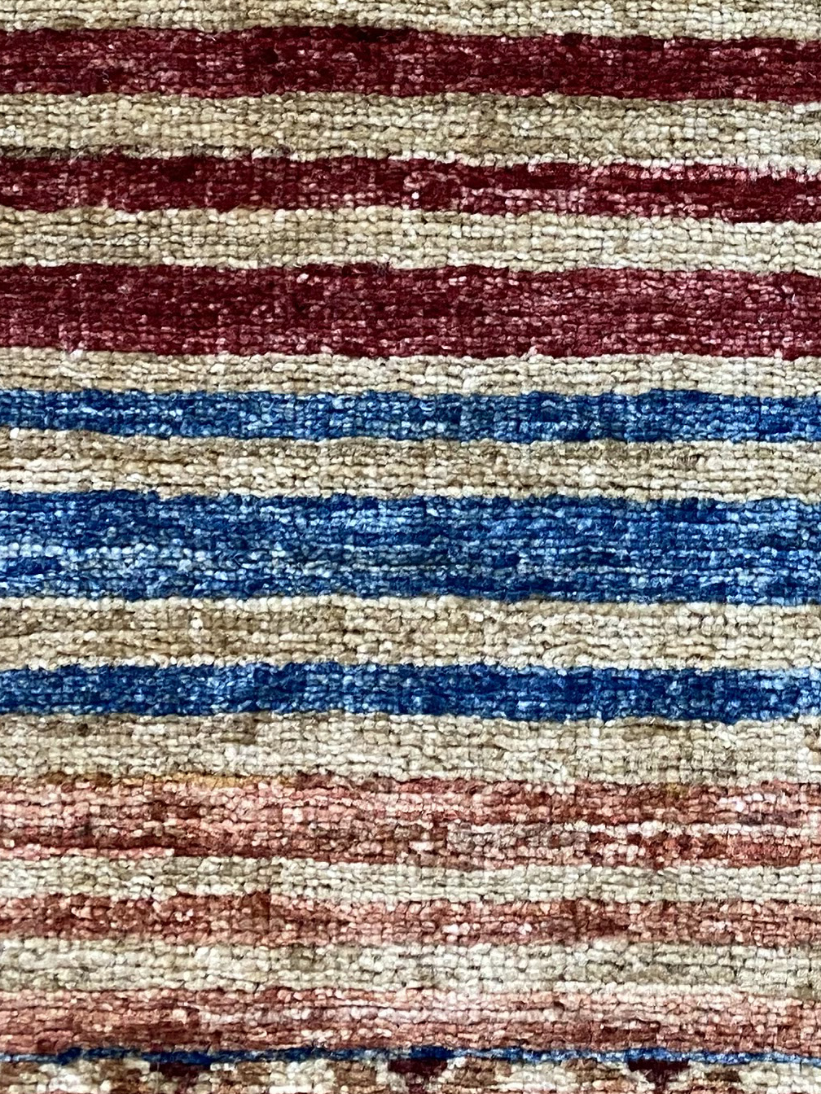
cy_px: -29
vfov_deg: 23.8
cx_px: 1145
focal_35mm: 78
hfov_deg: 17.4
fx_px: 2467
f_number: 1.8
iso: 80
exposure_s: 1/50
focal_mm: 4.25
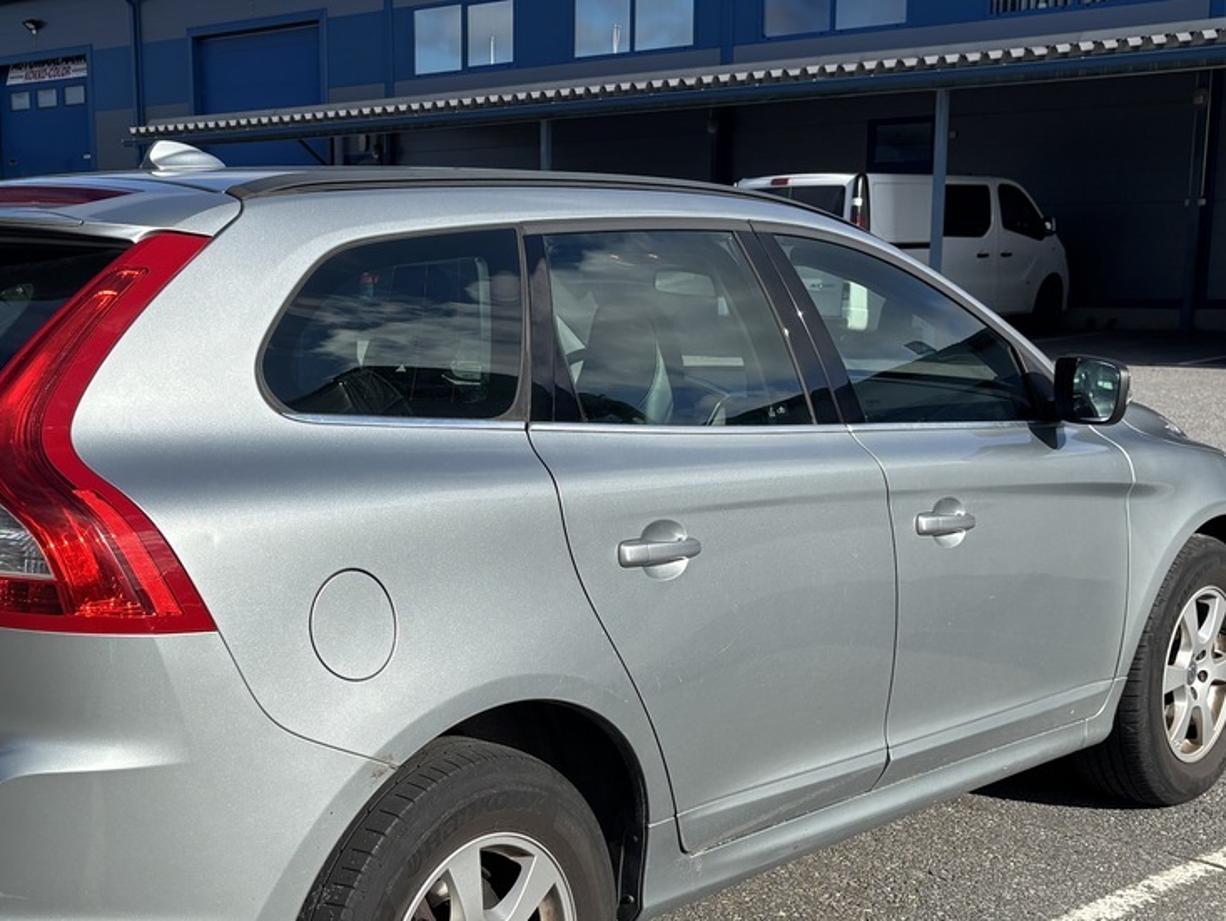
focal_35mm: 51
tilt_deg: -9.1
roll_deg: +0.7
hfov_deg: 36.9
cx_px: 371
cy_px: 582
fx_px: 1807
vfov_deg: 28.5
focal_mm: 5.96
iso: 50
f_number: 1.6
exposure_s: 1/3311
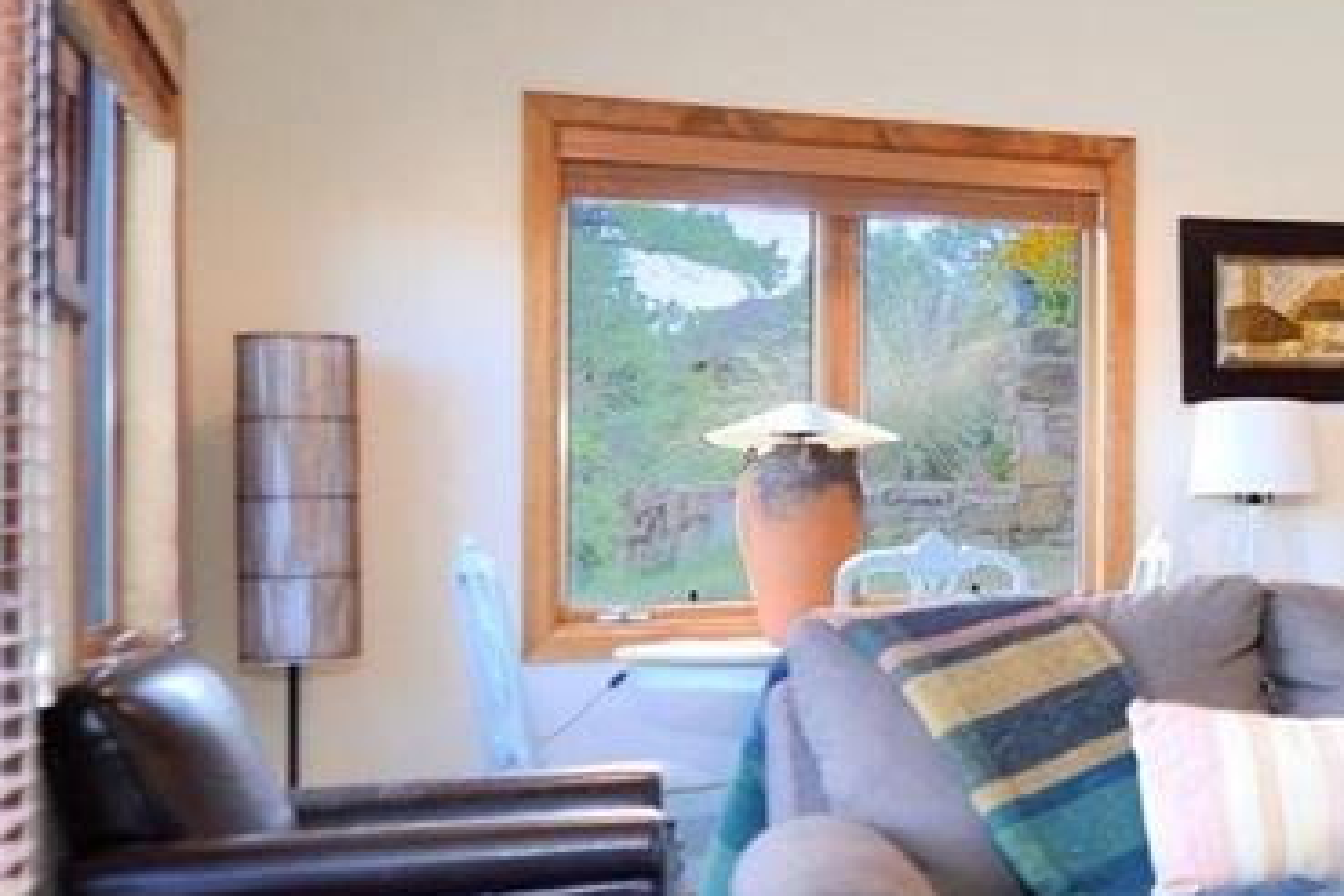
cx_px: 1661
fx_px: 1867
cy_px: 579
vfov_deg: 26.9
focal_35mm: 50
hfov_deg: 32.0
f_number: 2.5
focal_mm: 9
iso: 800
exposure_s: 1/200
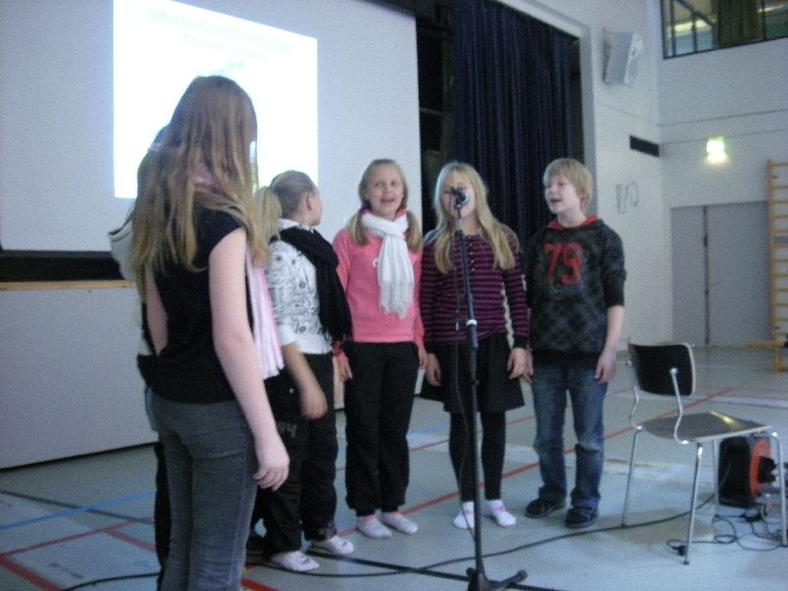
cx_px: 394
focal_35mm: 35
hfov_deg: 52.6
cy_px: 296
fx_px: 797
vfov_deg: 40.7
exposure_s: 1/4.8
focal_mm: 5.7
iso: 400
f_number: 2.8
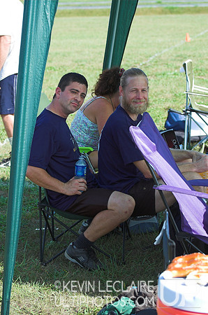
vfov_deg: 19.5
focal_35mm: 105
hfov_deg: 13.0
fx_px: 914
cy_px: 158
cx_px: 104
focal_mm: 70
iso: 200
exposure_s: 1/500
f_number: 4.5
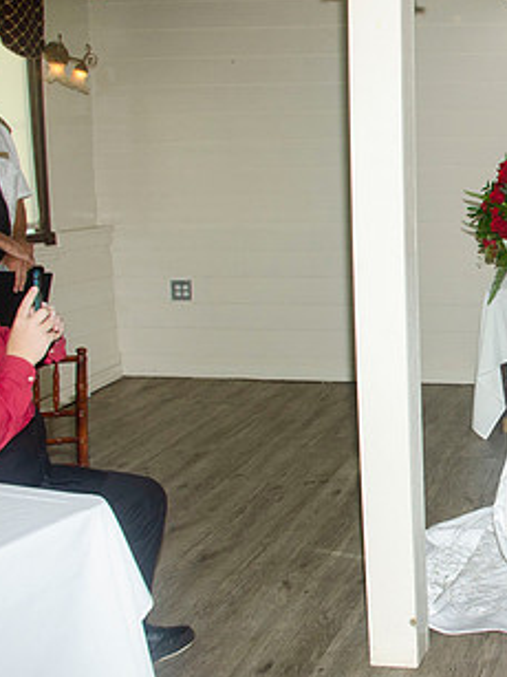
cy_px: 311
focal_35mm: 49
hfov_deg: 26.1
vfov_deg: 38.9
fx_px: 958
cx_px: 624
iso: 400
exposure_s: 1/250
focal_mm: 18
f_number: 5.6
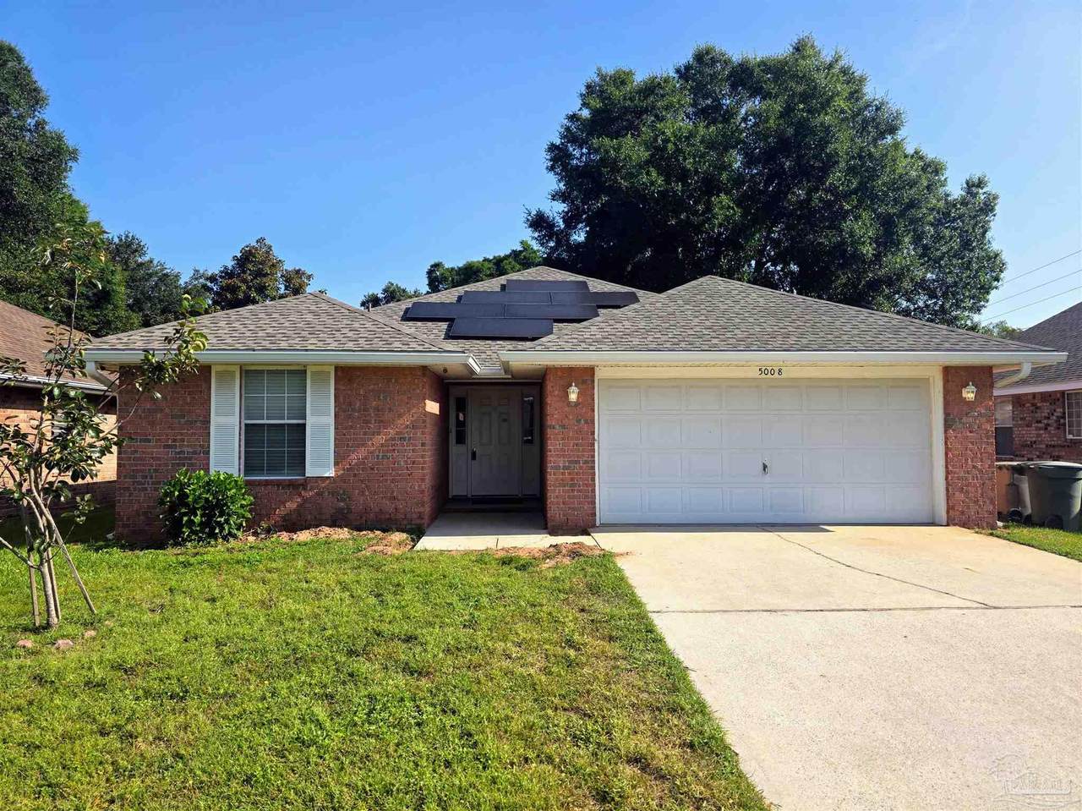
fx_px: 719
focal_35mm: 23
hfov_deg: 73.9
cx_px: 541
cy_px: 406
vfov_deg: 58.8
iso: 80
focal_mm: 6.3
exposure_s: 1/5608
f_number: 1.7
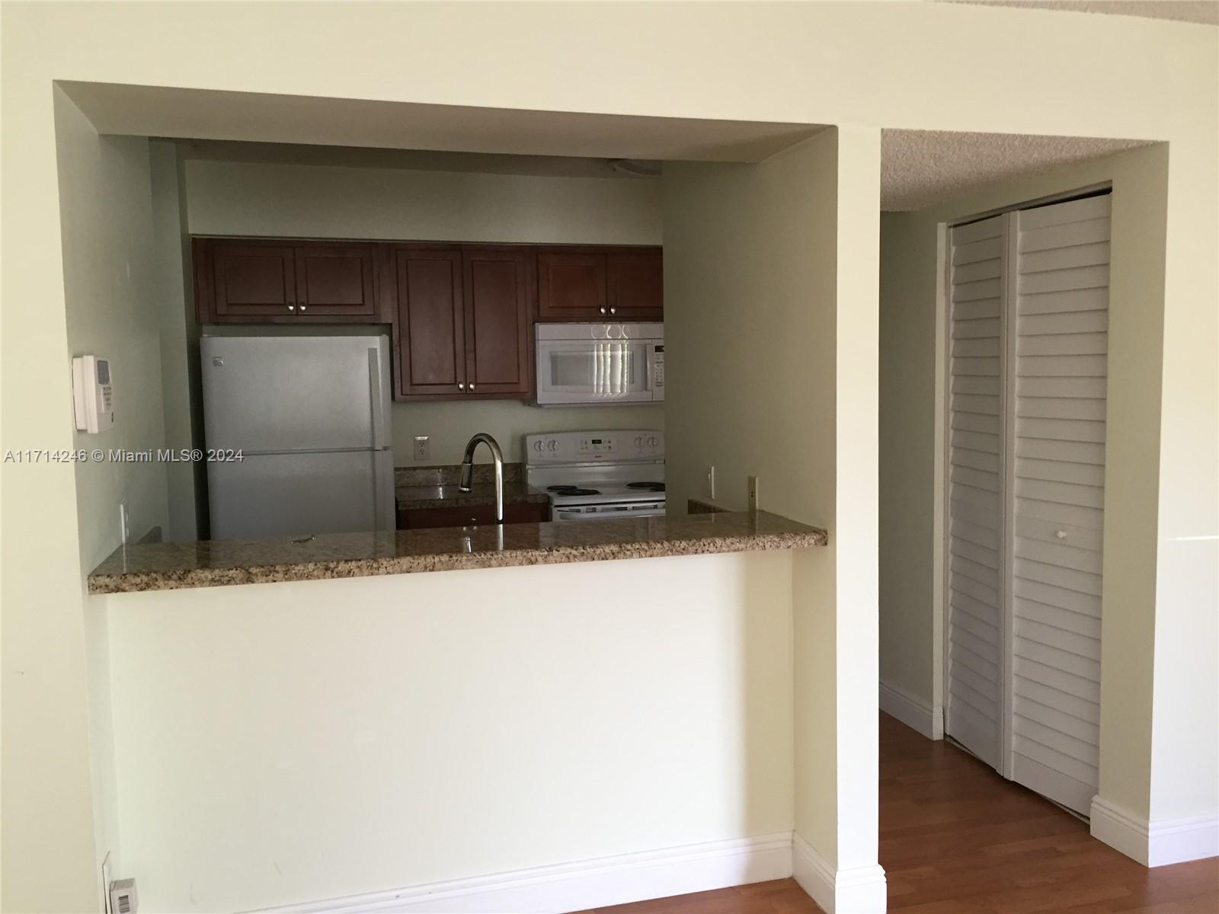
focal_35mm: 29
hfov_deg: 61.7
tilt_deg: -4.7
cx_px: 610
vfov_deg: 48.2
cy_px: 457
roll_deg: -0.4
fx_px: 1021
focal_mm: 4.15
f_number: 2.2
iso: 100
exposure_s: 1/30
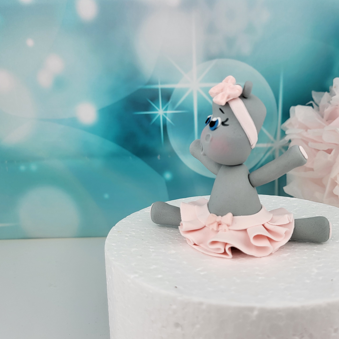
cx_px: 210
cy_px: 170
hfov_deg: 50.6
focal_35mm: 32
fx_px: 355
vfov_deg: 51.1
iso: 40
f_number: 1.8
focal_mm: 5.4
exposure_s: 1/200
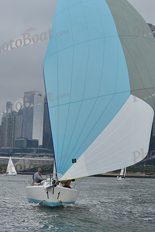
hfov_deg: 12.9
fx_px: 683
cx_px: 101
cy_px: 64
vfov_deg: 19.2
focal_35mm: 106
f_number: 9
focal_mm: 70
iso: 400
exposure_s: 1/800
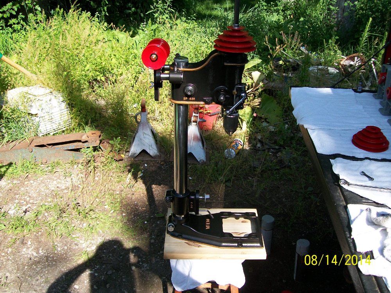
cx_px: 196
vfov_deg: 39.7
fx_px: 407
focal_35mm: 36
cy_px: 146
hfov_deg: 51.4
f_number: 2.7
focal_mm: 6
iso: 80
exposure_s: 1/640
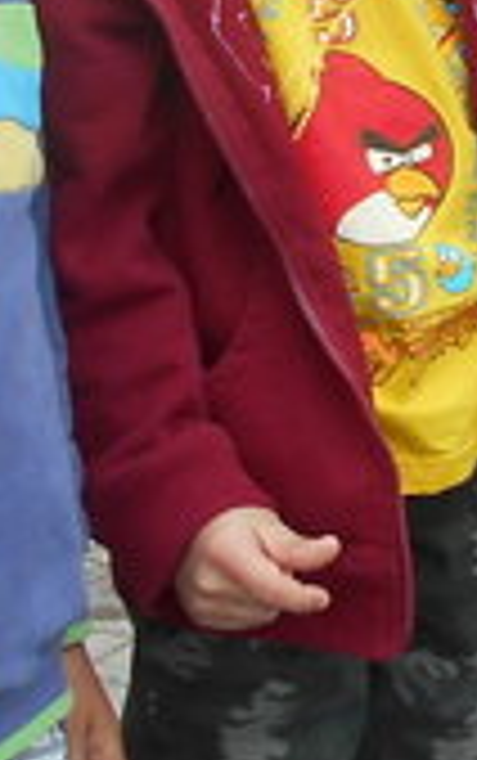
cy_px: -117
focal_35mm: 141
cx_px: 1298
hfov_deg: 8.3
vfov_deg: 14.4
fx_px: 2925
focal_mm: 4.6
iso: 80
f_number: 3.2
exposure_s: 1/500
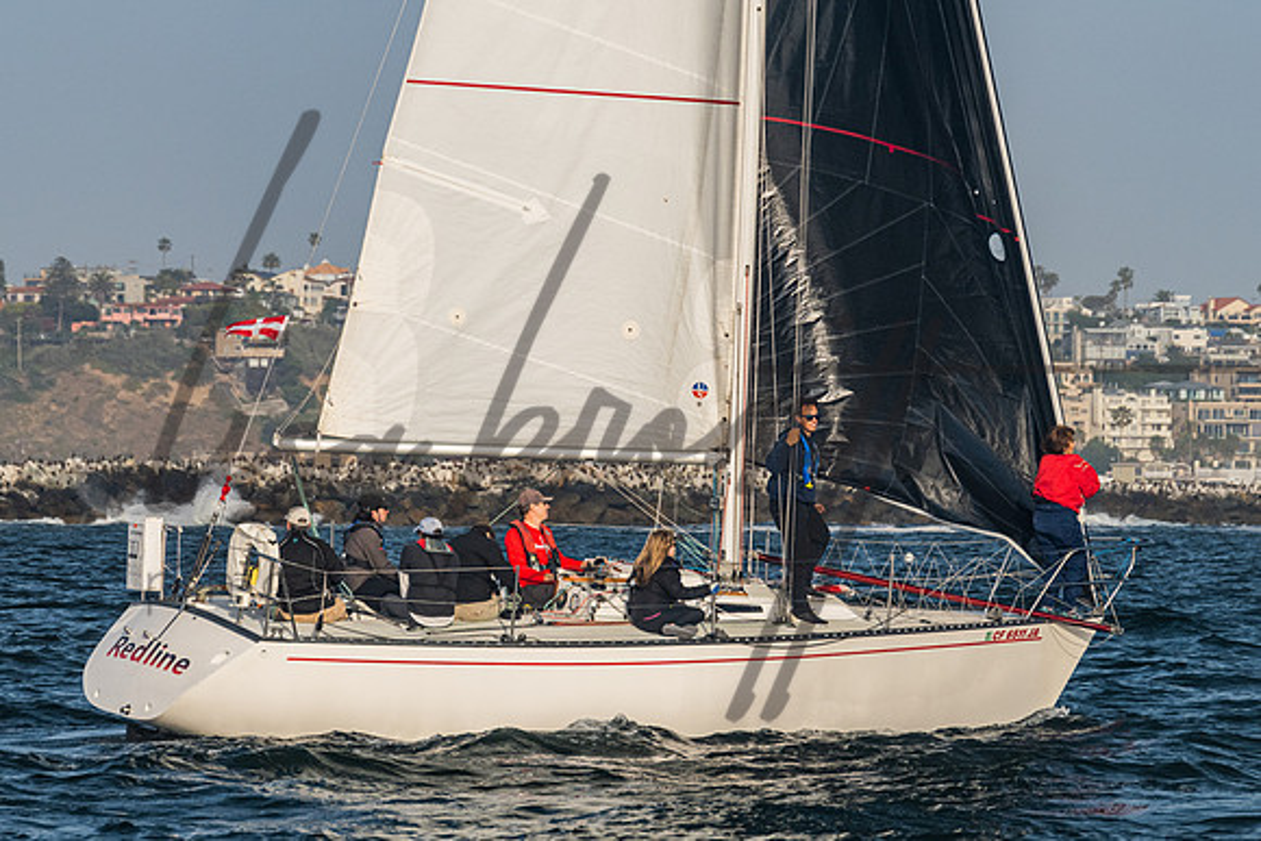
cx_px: 608
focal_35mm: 254
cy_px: 284
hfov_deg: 8.1
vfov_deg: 5.4
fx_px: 8906
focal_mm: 170
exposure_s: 1/1000
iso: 400
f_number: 8
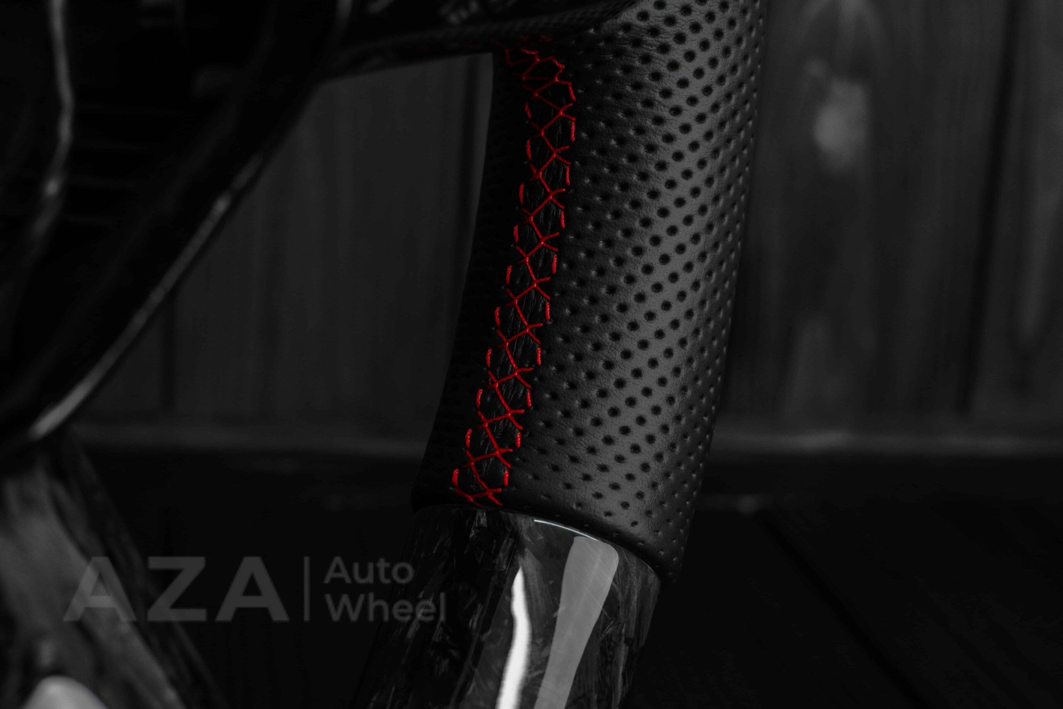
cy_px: 354
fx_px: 1550
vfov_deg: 25.8
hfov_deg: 37.8
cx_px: 532
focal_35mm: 52
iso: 500
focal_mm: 35
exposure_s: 1/125
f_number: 6.3
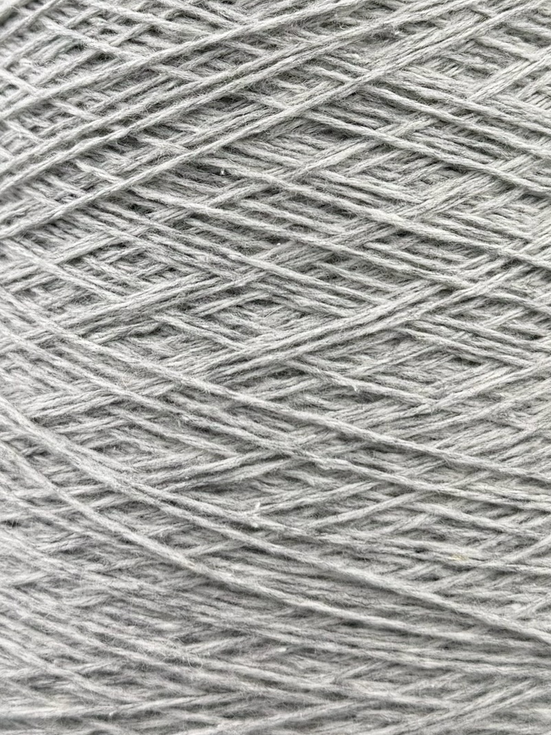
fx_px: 977
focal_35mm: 46
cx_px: 308
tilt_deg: -3.7
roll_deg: -0.4
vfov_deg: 41.2
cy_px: 417
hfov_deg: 31.5
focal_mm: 6.76
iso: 80
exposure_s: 1/1410
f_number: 1.78
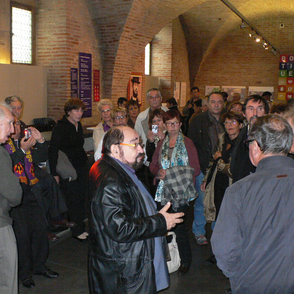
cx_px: 113
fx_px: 394
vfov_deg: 40.9
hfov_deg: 40.7
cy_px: 145
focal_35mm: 41
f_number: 2.8
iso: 400
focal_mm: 6.3
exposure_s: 1/30
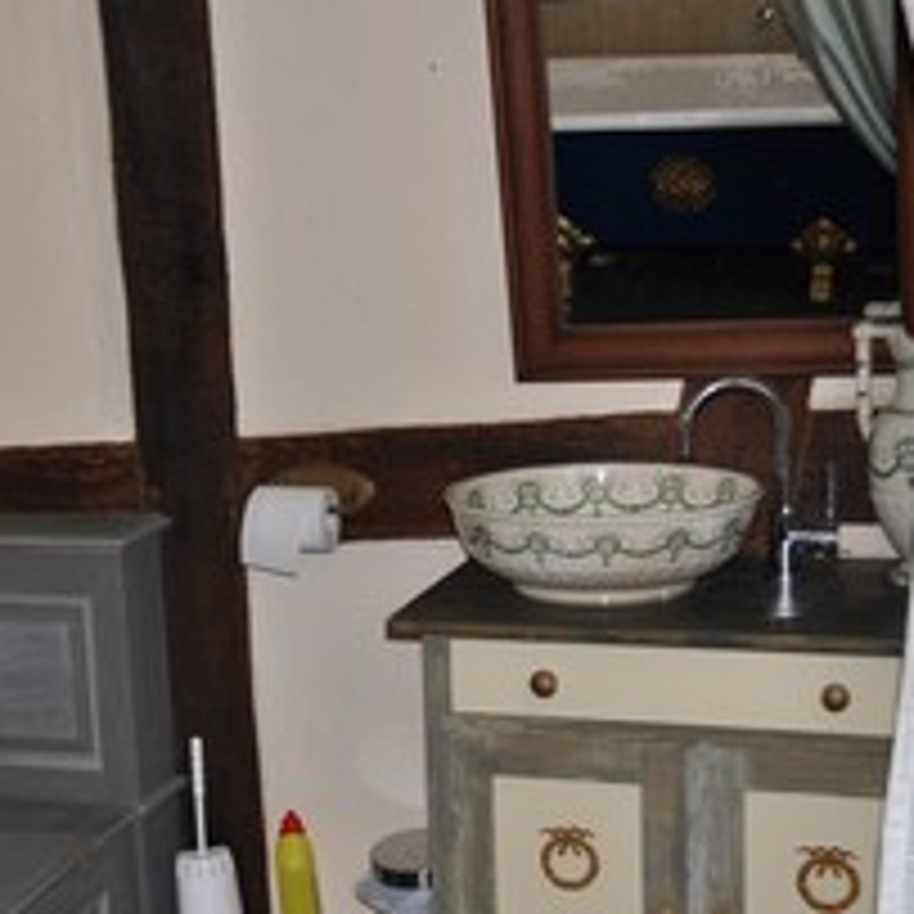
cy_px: 576
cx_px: 320
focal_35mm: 73
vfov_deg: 23.7
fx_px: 2176
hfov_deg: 23.6
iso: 200
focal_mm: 29
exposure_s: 1/60
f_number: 4
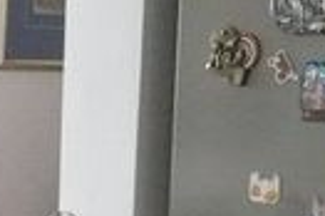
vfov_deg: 7.3
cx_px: -123
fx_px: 1668
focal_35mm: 185
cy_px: 253
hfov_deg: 10.8
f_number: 2.8
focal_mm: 5.8
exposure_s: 1/30
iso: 800
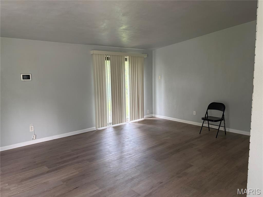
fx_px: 198
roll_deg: +3.0
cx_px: 132
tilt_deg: -6.1
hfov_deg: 67.3
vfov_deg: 53.1
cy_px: 98
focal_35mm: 26
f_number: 1.6
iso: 200
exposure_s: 1/60
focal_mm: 5.96
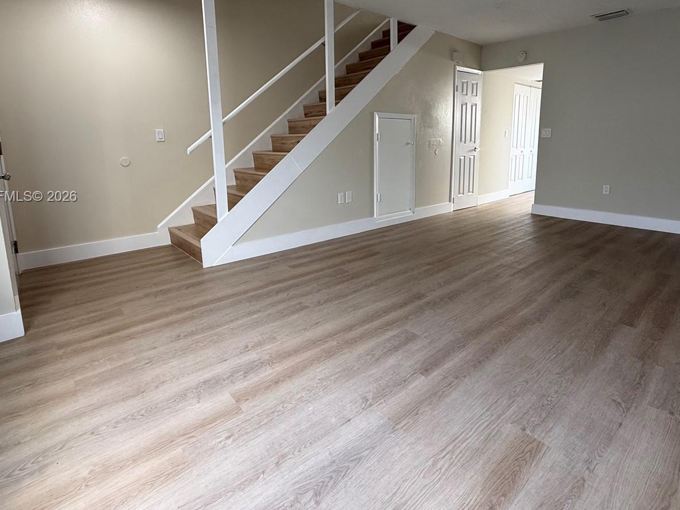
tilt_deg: -8.8
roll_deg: +0.3
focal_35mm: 19
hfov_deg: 84.6
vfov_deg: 67.8
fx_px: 373
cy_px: 197
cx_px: 359
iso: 125
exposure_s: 1/99
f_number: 2.2
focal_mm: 2.22
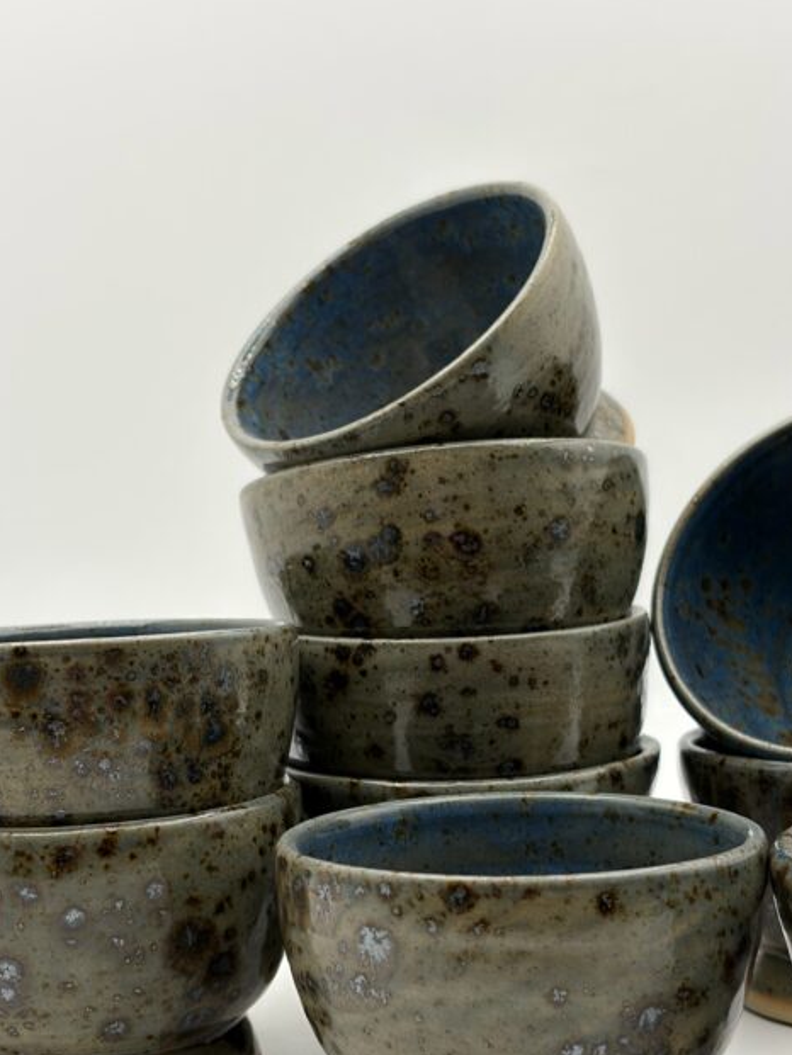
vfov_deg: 28.9
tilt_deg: -6.4
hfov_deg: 21.9
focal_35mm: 67
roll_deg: +1.4
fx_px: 2043
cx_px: 384
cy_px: 654
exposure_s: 1/791
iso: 32
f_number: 1.6
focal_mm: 5.96
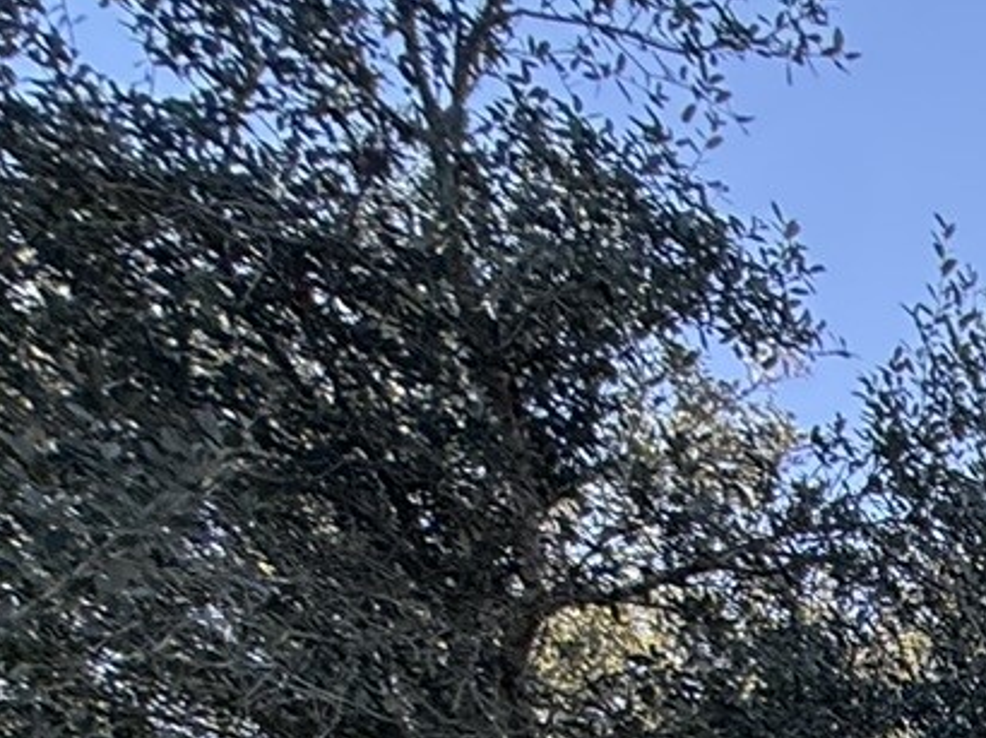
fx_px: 1993
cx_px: 2114
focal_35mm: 70
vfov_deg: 14.2
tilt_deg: +10.0
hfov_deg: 17.2
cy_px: 1781
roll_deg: +0.7
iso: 64
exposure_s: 1/296
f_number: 2.2
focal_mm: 2.22
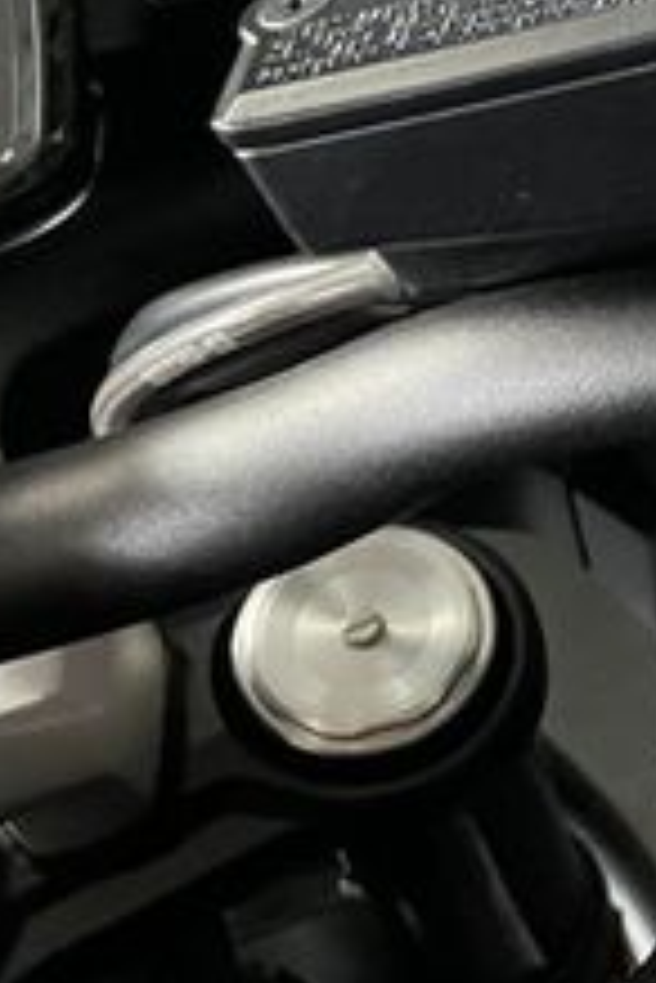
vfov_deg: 25.5
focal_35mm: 79
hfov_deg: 14.3
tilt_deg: -40.1
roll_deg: -5.6
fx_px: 2159
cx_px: 1325
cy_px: 305
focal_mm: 4.2
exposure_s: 1/33
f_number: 1.6
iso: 640
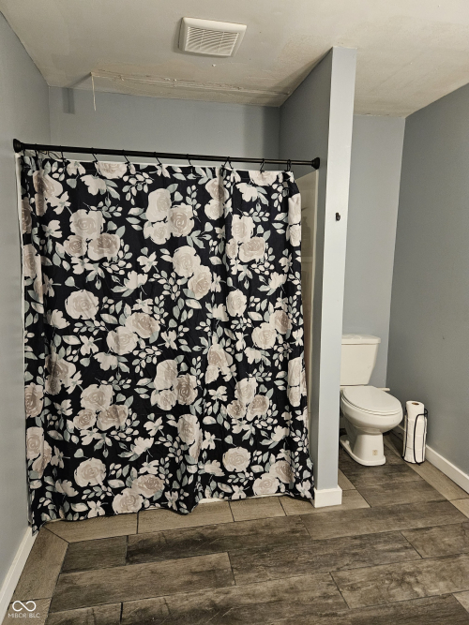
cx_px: 234
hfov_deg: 58.9
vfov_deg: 73.9
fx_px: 416
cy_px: 312
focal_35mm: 23
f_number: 1.8
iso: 800
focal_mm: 5.4
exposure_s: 1/60
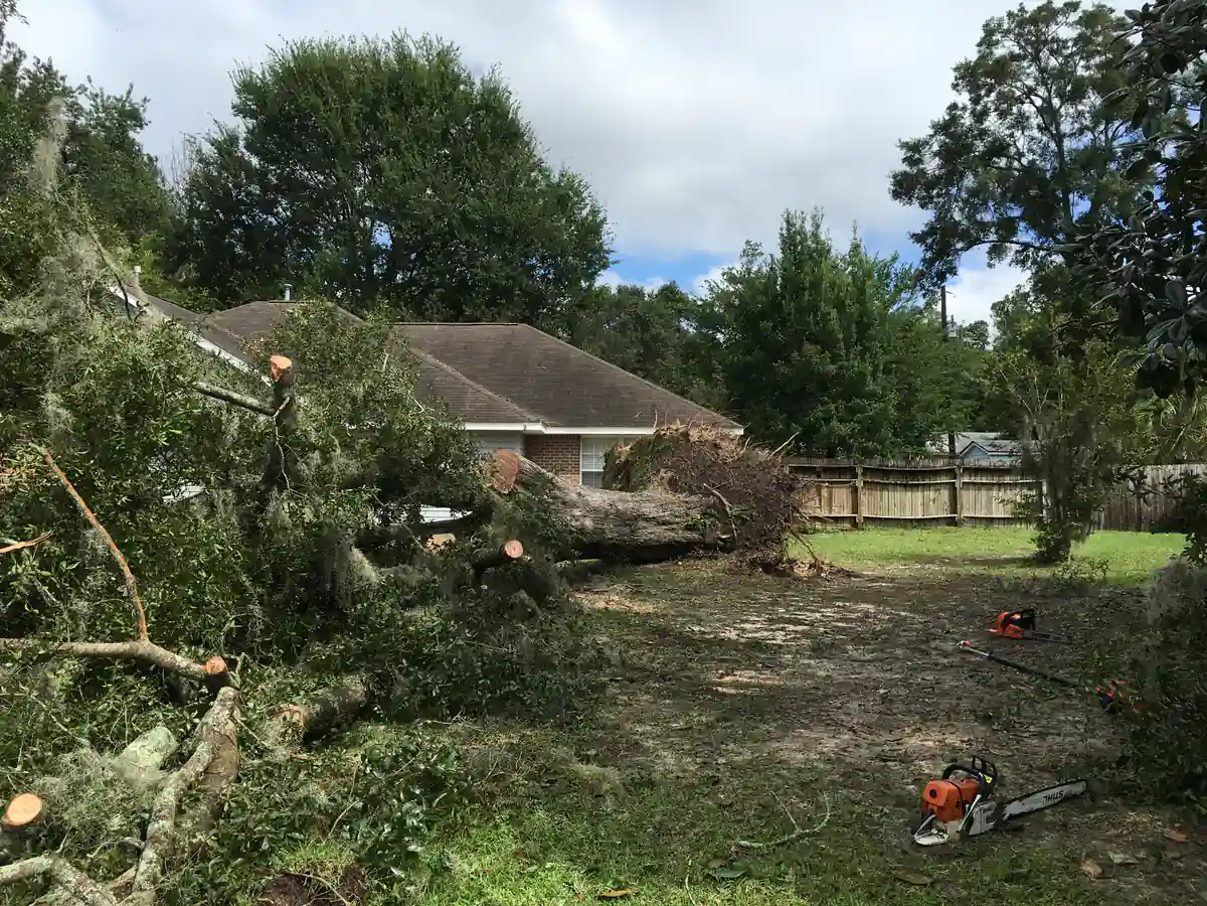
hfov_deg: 61.7
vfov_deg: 48.2
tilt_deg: +3.1
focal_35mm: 29
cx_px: 604
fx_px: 1011
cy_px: 453
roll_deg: -1.0
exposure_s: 1/1374
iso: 25
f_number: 2.2
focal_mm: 4.15
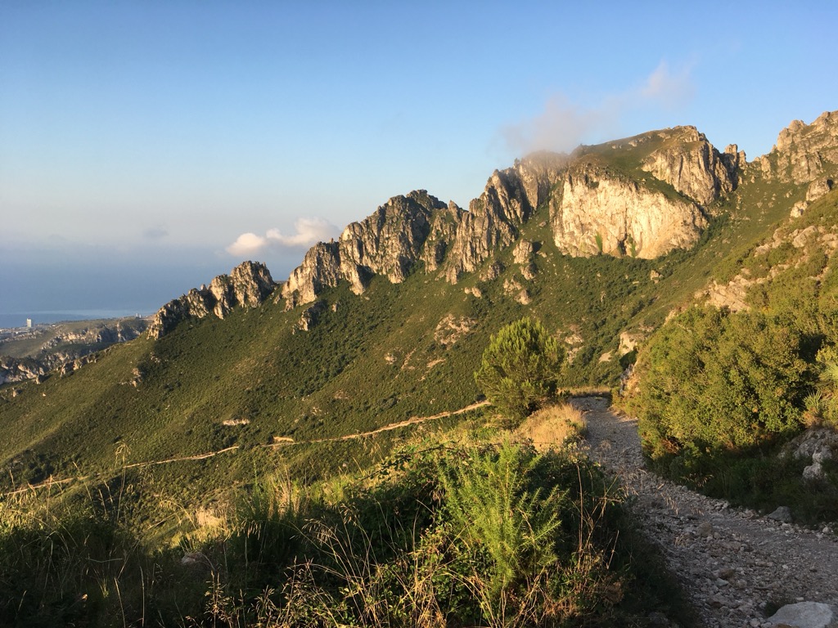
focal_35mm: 29
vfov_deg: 48.2
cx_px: 419
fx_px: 702
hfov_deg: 61.7
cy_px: 314
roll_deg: -1.5
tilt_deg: -4.2
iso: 25
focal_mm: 4.15
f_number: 2.2
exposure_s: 1/519
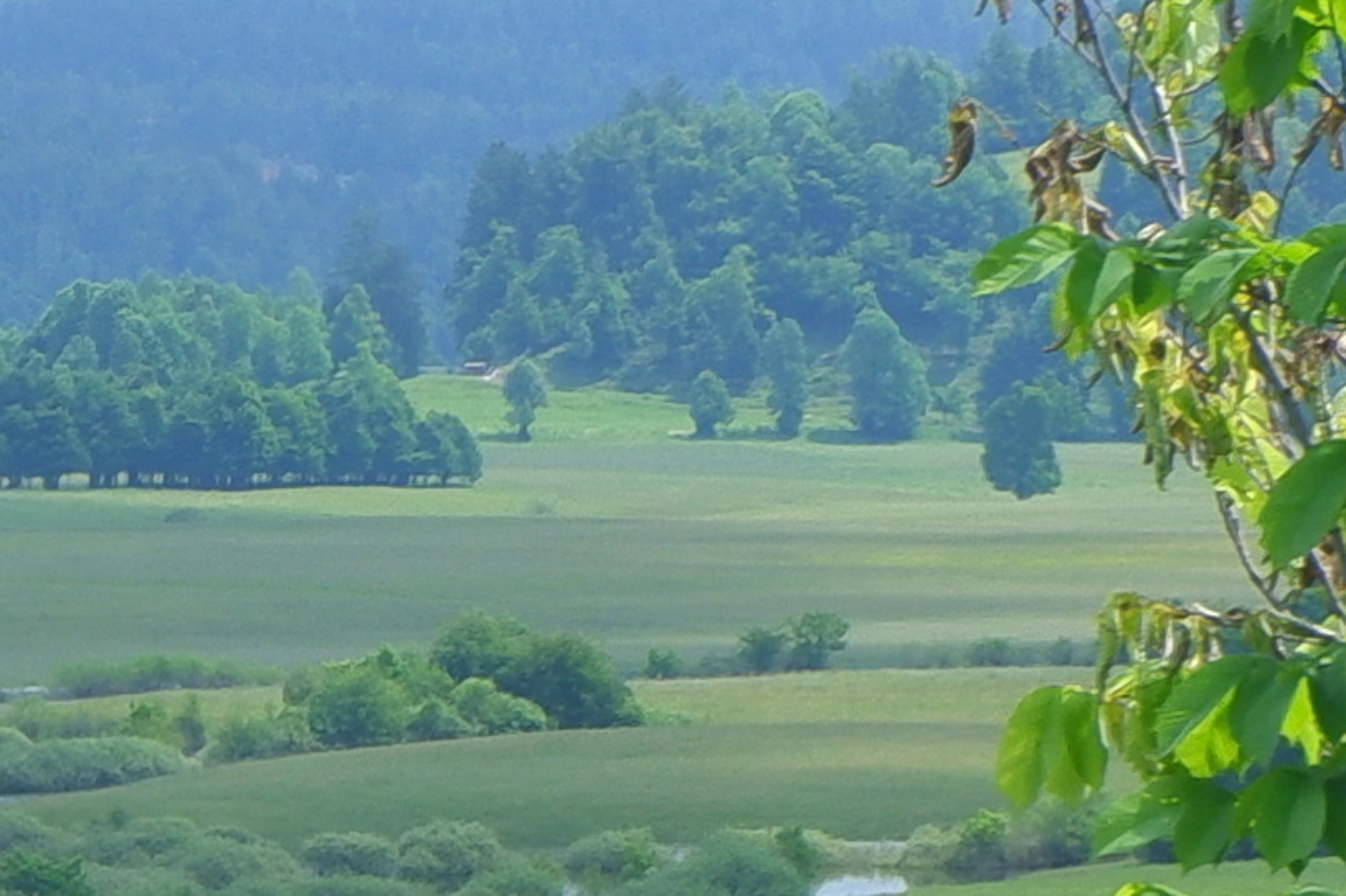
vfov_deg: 4.2
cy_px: 1845
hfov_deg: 6.2
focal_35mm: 324
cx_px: -1488
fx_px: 12111
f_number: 11
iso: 200
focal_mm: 29.5
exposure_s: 1/45
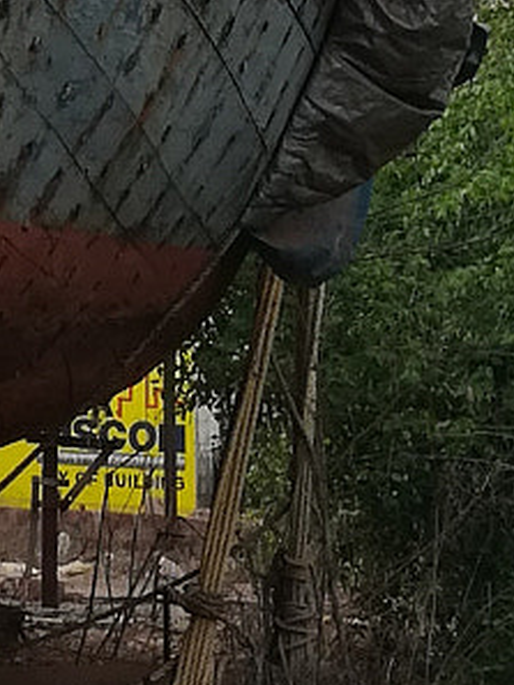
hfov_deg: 10.0
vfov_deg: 13.5
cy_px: -224
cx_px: -426
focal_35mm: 140
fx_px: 2770
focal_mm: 3.83
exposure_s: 1/291
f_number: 2.2
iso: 50
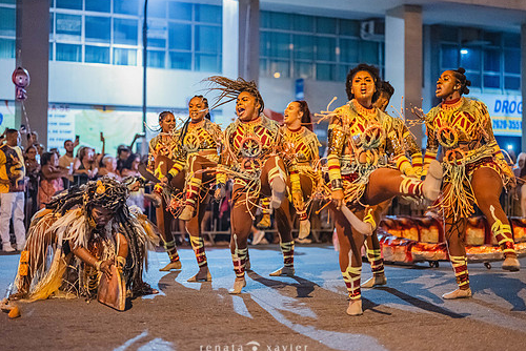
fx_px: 848
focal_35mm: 58
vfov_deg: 23.4
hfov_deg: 34.5
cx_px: 252
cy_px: 163
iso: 6400
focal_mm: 50
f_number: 1.2
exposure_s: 1/320
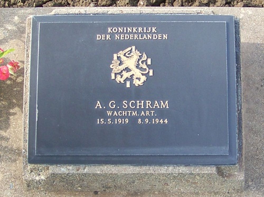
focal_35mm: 36
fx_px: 274
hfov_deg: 51.4
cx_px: 132
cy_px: 98
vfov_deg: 39.6
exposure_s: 1/125
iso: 64
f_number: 2.8
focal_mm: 5.85
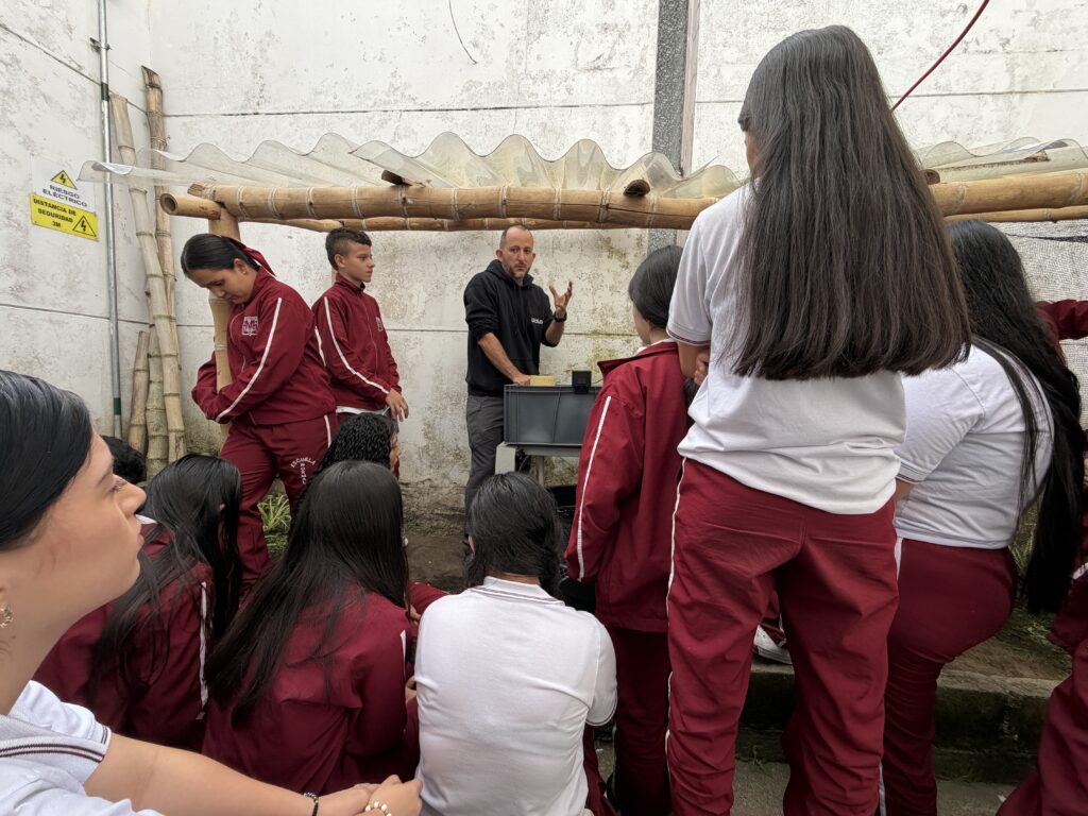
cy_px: 408
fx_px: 440
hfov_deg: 102.1
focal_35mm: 14
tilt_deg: -3.2
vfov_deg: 85.7
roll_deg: -0.2
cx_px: 544
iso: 64
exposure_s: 1/465
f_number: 2.2
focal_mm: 2.22
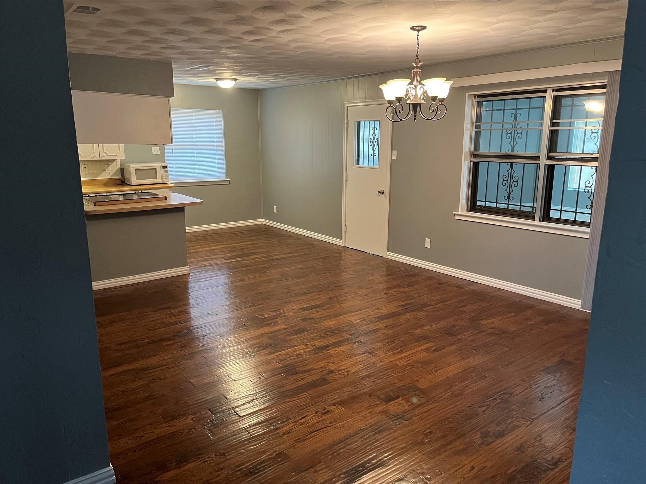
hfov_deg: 67.3
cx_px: 323
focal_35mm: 26
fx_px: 485
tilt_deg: -11.4
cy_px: 242
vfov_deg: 53.1
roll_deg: -0.4
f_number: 1.6
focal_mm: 5.1
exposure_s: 1/60
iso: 500
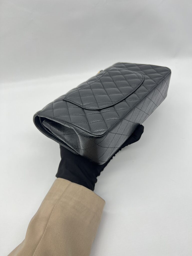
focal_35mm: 26
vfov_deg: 67.3
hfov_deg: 53.1
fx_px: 192
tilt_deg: -46.1
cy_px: 128
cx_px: 96
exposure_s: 1/100
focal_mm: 5.7
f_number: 1.5
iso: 40
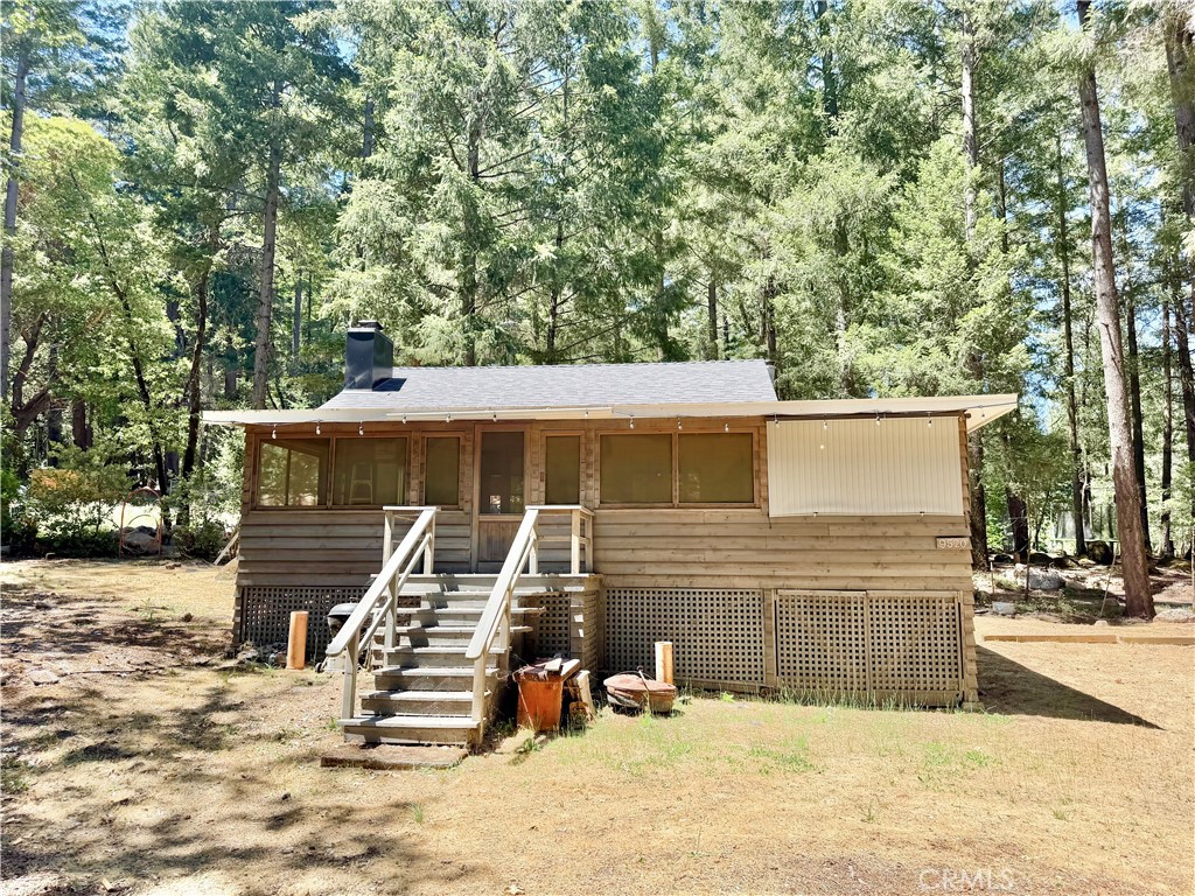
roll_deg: -0.2
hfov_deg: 71.6
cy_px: 448
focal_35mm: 24
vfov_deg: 56.8
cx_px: 598
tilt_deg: +7.0
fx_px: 829
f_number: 1.78
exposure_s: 1/1139
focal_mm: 6.76
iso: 80
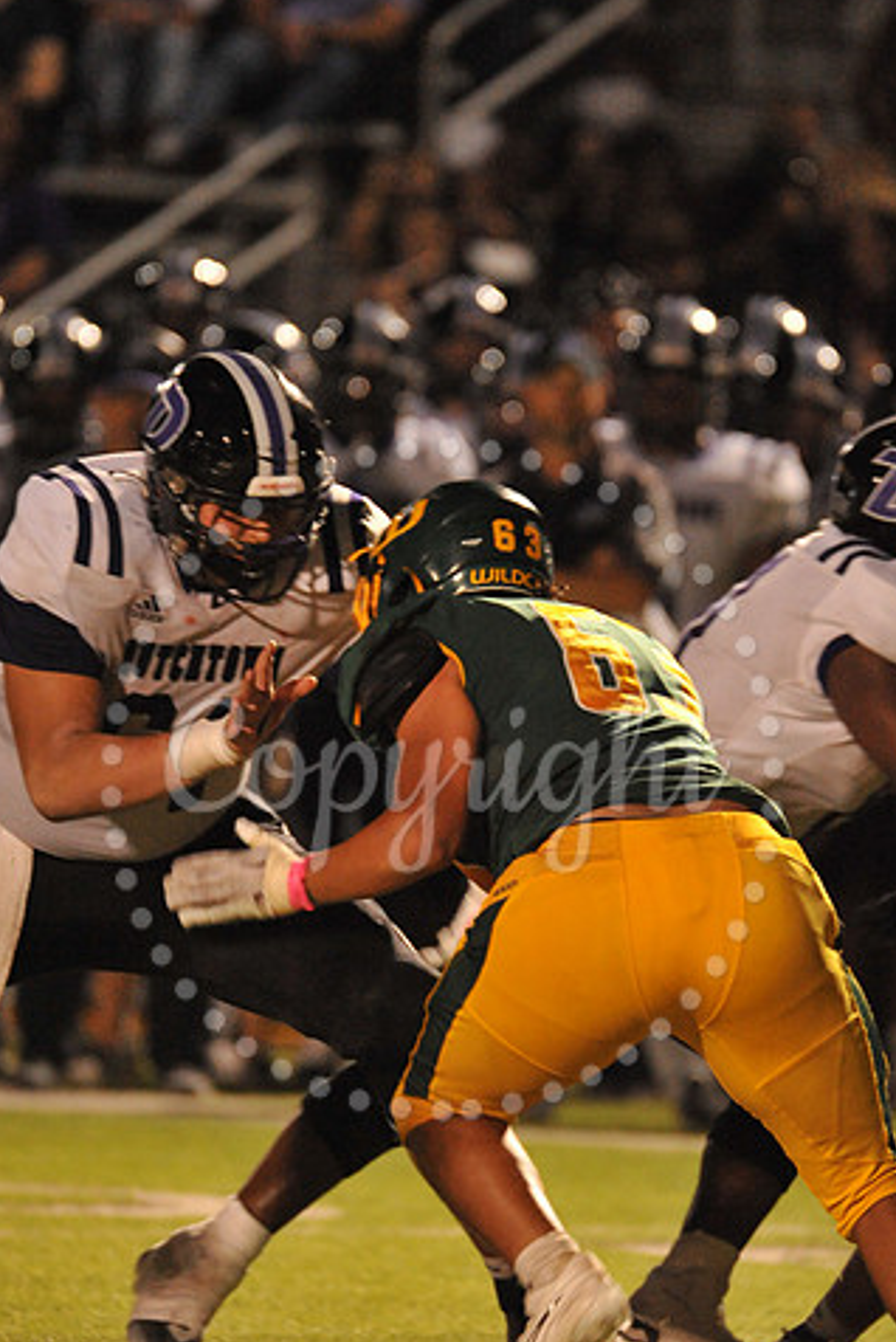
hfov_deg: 1.9
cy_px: 775
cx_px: 442
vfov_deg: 2.8
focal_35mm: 730
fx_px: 27212
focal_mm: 600
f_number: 6.3
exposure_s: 1/200
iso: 6400
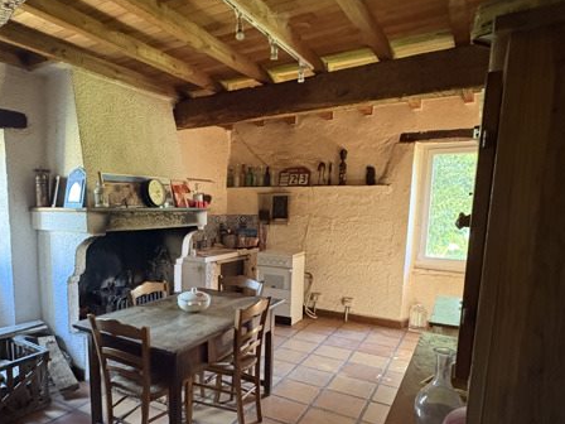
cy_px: 260
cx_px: 197
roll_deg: +0.4
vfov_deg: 54.4
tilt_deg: -8.4
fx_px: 408
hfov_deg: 67.8
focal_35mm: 25
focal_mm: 2.22
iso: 1000
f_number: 2.2
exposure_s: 1/58
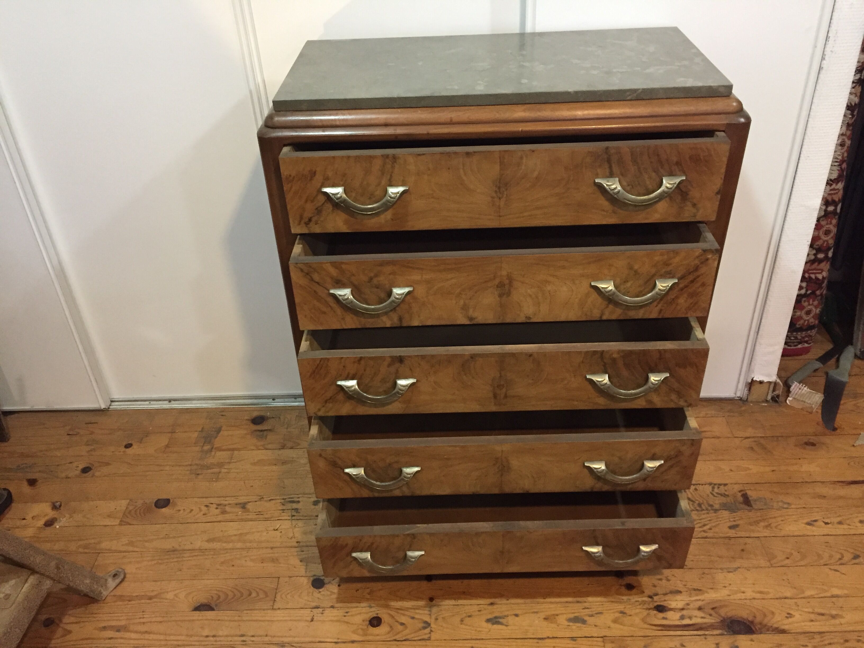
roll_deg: +2.3
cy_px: 324
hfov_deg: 61.7
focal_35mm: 29
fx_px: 724
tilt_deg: -34.5
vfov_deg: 48.2
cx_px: 432
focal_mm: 4.15
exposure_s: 1/17
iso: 250
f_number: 2.2
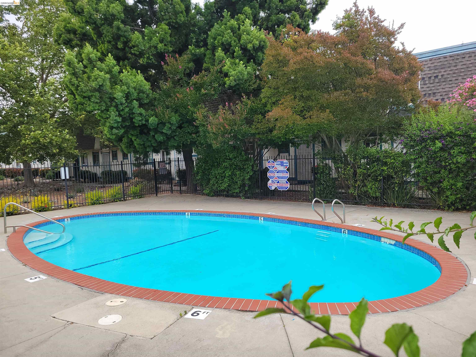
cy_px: 178
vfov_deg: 53.1
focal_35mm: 26
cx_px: 238
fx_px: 358
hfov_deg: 67.3
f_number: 1.8
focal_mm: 5.4
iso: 40
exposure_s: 1/885
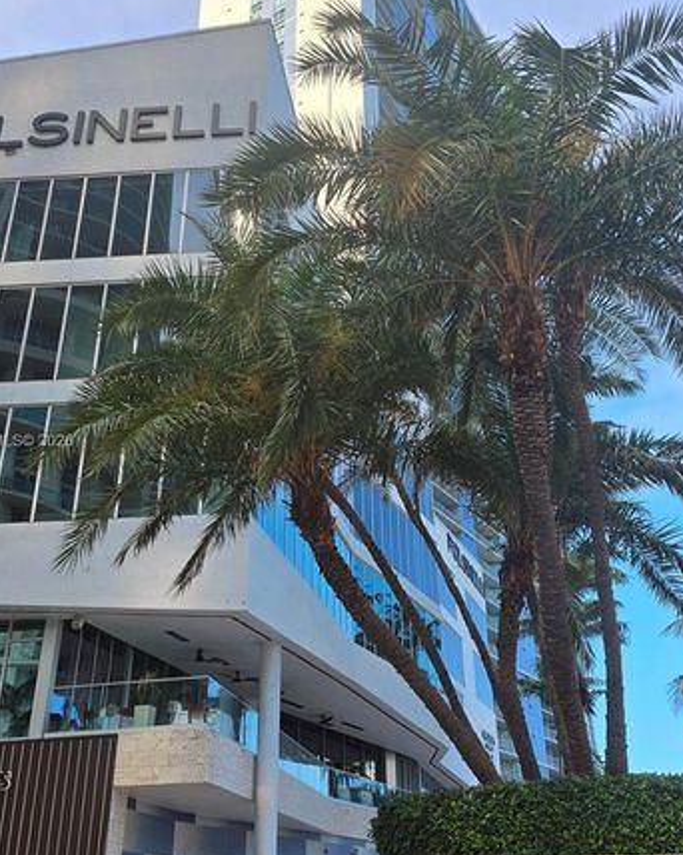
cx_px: 367
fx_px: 885
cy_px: 442
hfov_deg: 42.2
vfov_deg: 51.5
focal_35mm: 35
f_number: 1.7
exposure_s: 1/523
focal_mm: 6.3
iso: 12
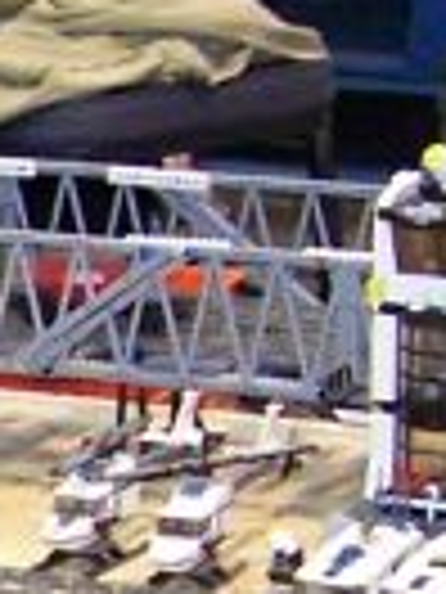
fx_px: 5068
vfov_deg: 6.6
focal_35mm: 295
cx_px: -811
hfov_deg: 4.8
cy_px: 819
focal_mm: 6.3
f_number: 2.8
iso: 140
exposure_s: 1/15
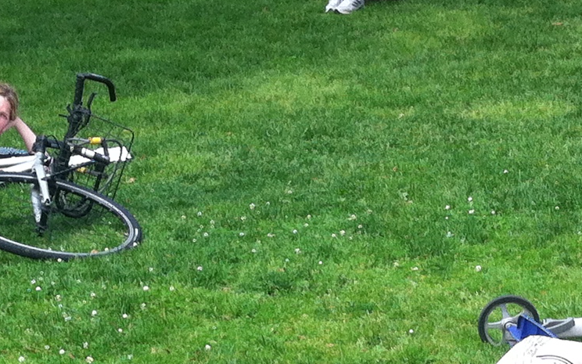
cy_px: 358
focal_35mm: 129
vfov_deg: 10.1
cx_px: 505
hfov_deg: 16.0
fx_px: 2046
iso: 80
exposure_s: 1/120
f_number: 2.8
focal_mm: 3.85
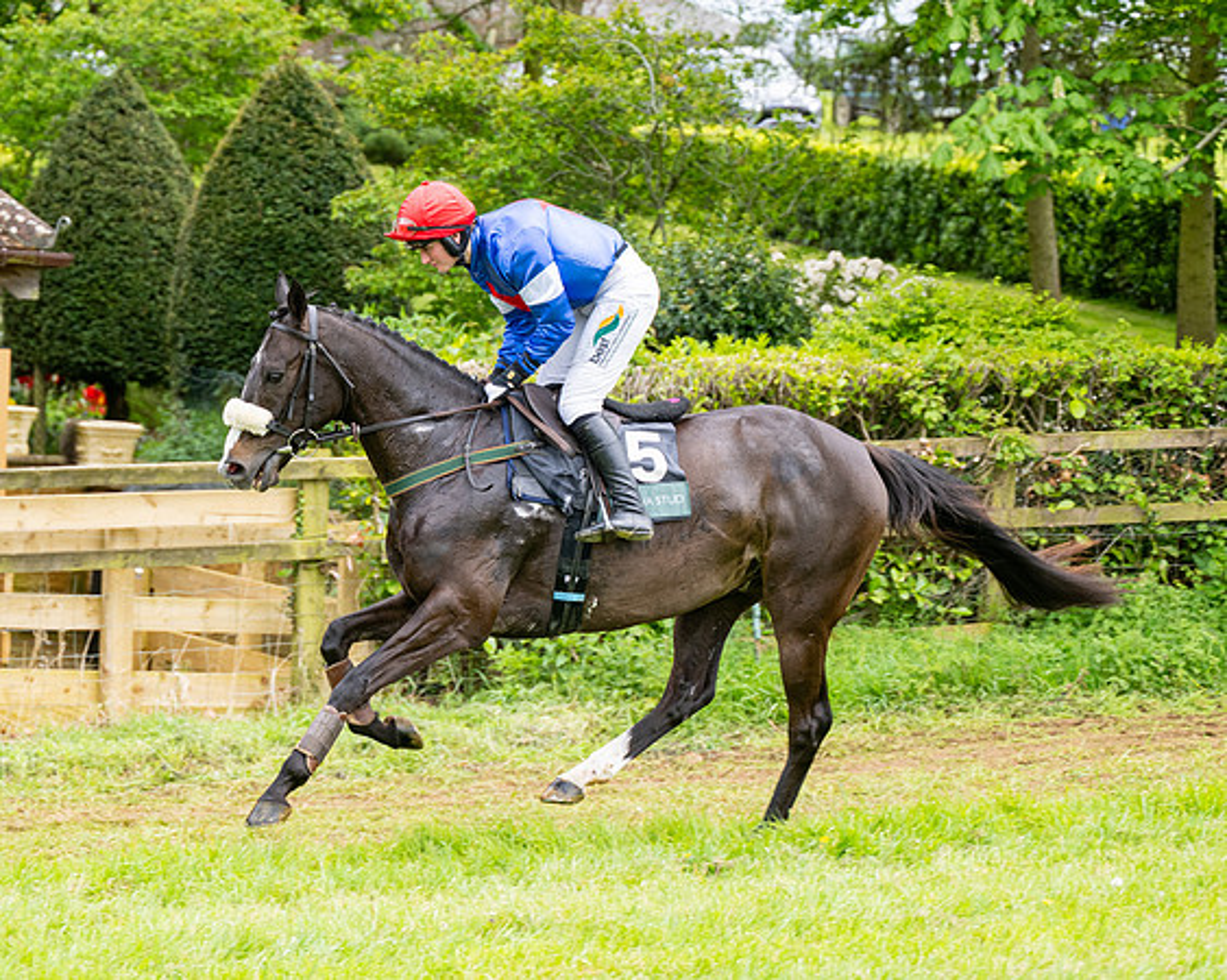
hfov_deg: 14.9
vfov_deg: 12.0
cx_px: 616
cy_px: 468
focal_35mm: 129
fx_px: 4681
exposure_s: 1/800
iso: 400
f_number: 4
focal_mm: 98
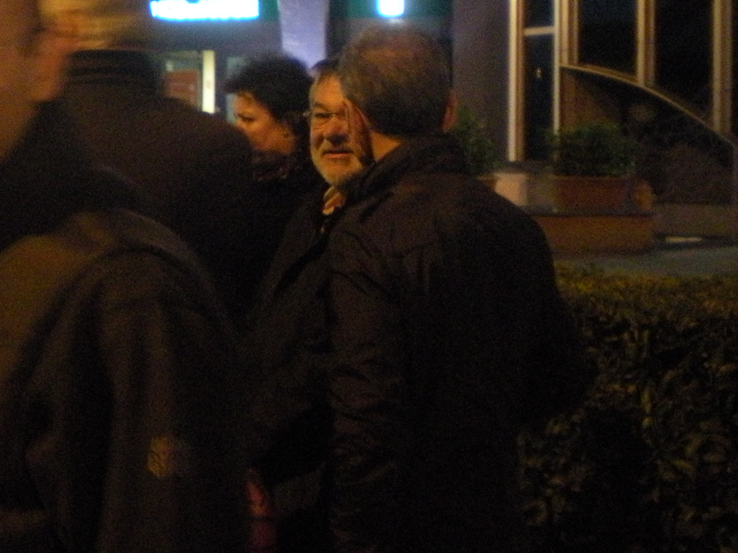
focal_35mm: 75
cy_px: 113
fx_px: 1599
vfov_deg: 19.4
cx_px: 98
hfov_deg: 25.3
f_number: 3.1
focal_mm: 6.3
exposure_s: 1/8
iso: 528
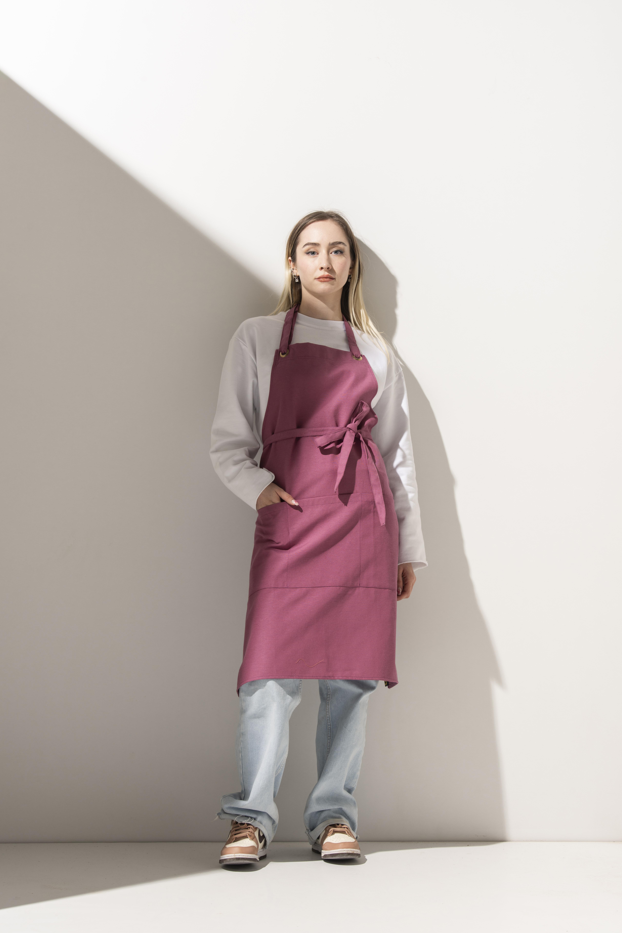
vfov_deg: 20.6
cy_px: 462
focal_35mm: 99
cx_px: 311
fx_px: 2565
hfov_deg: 13.8
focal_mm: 98
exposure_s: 1/160
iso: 160
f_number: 11
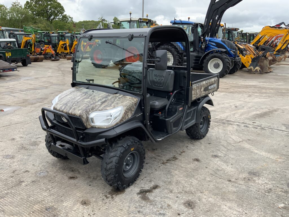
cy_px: 108
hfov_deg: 61.7
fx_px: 242
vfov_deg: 48.2
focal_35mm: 29
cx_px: 144
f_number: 1.8
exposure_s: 1/568
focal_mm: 3
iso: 16
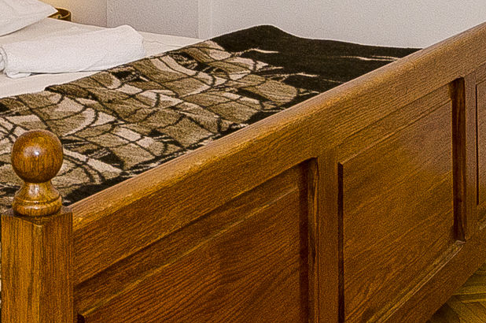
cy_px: -184
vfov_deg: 15.8
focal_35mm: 78
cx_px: 120
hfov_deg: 25.7
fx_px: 1053
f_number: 8
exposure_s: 1/160
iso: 200
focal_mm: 11.5
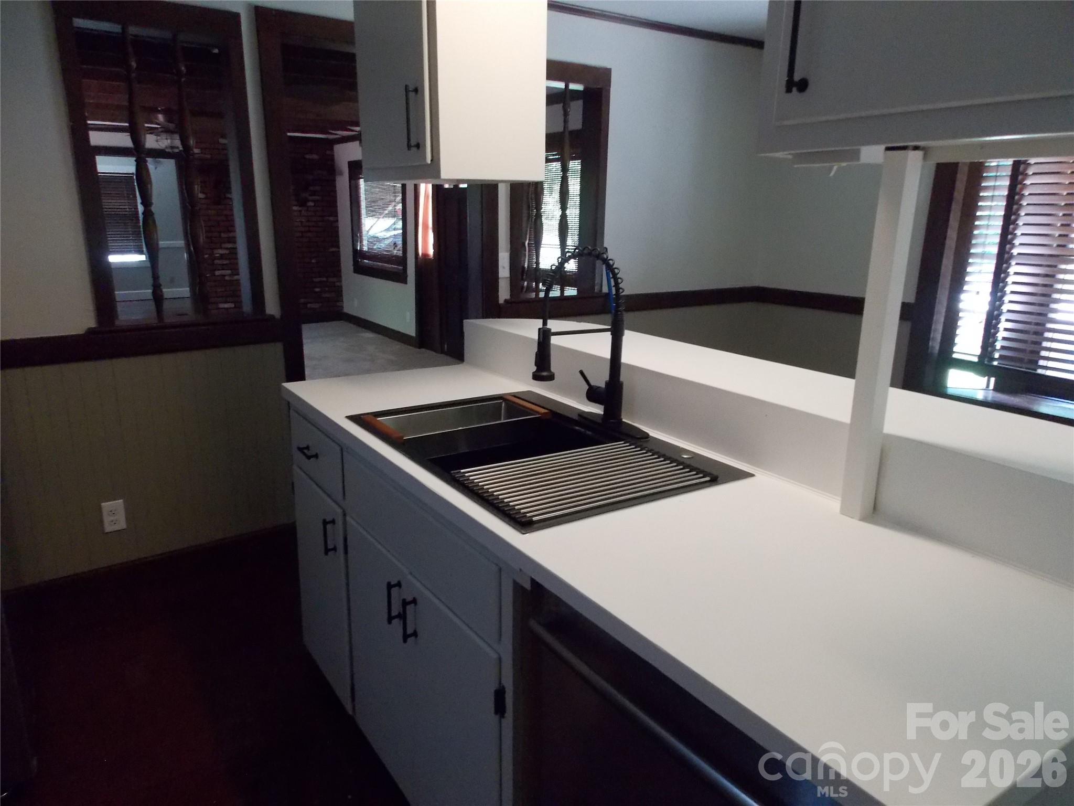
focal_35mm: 24
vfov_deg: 56.8
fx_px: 745
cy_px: 403
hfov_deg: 71.6
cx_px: 537
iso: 400
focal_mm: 4.3
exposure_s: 1/25
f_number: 3.1
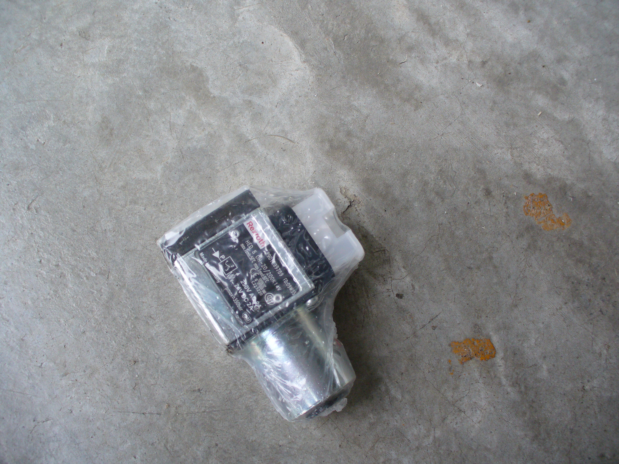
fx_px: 662
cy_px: 232
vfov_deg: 38.7
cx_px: 310
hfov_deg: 50.1
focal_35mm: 37
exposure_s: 1/50
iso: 100
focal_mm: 6.1
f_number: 2.8
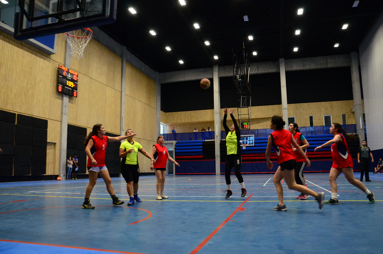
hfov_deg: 67.5
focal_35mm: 27
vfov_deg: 47.7
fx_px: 287
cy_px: 127
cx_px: 192
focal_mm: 18
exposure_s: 1/160
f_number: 5.6
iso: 2000
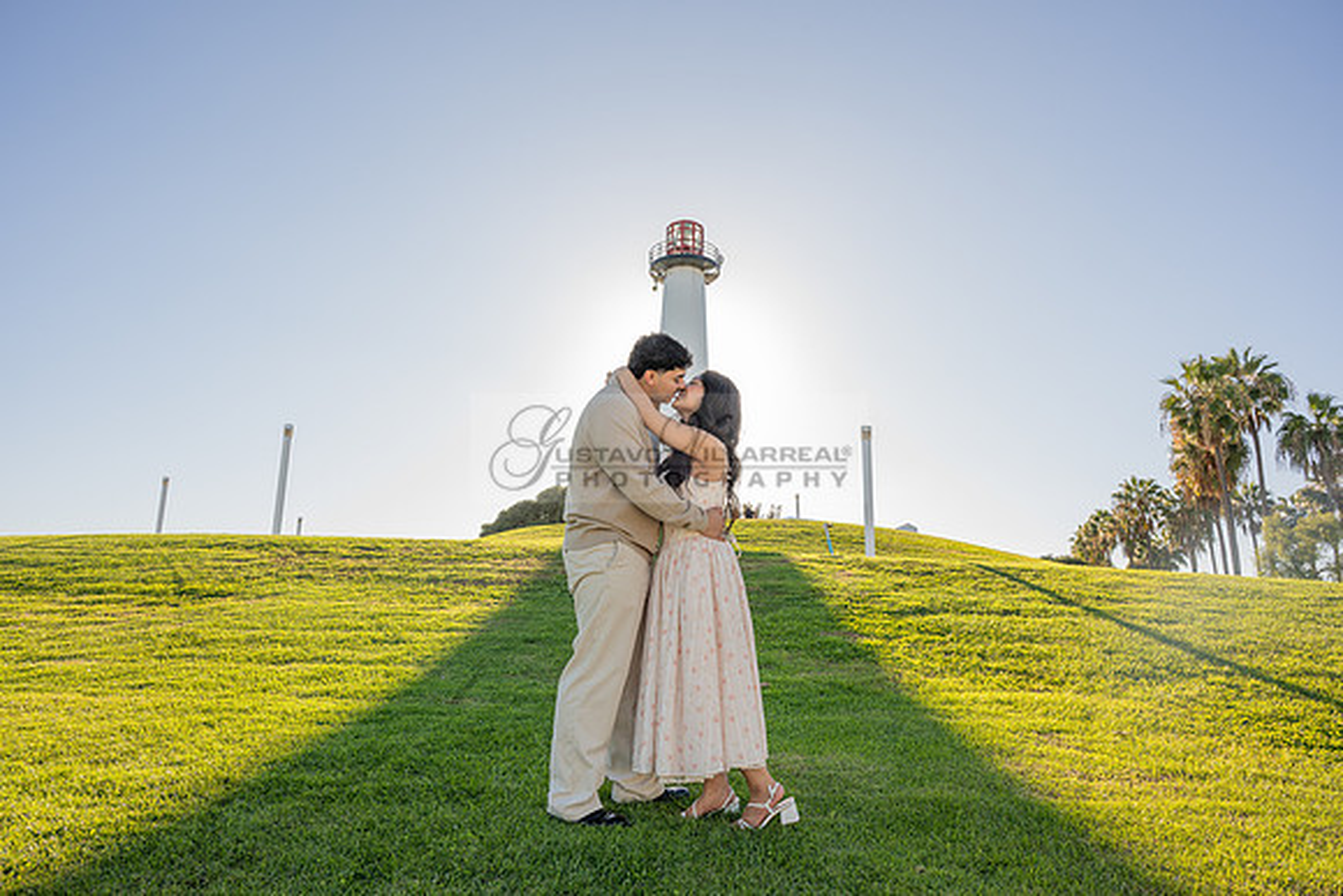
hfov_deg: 73.7
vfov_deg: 53.2
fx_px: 896
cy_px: 448
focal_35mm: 24
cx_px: 672
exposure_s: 1/200
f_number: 9
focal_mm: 24
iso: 200
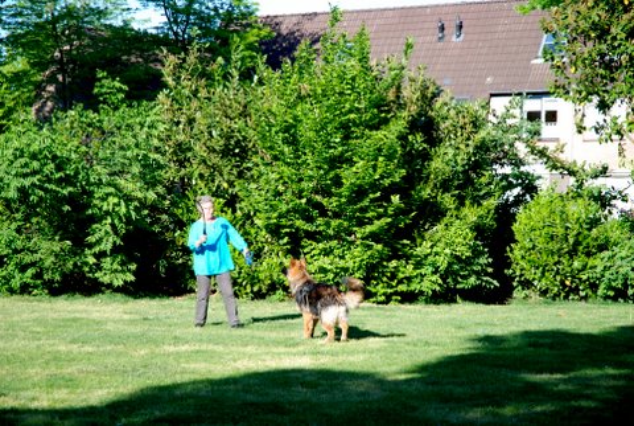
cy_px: 213
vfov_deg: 13.1
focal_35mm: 105
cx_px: 317
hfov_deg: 19.4
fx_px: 1853
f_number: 5.6
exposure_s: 1/500
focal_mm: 70
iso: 400
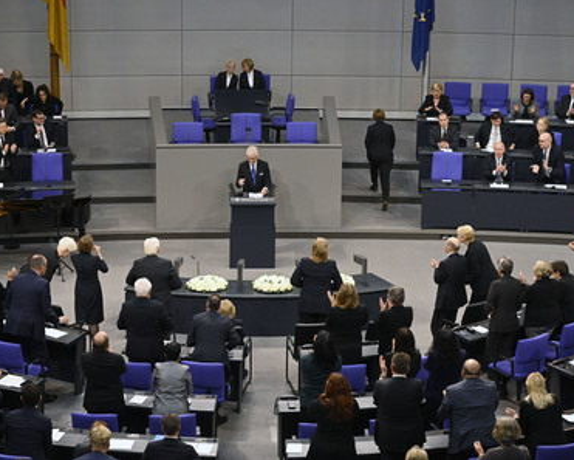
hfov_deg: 21.3
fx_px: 1529
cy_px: 229
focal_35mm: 90
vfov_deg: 17.1
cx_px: 270
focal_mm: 79
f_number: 4
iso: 6400
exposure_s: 1/400
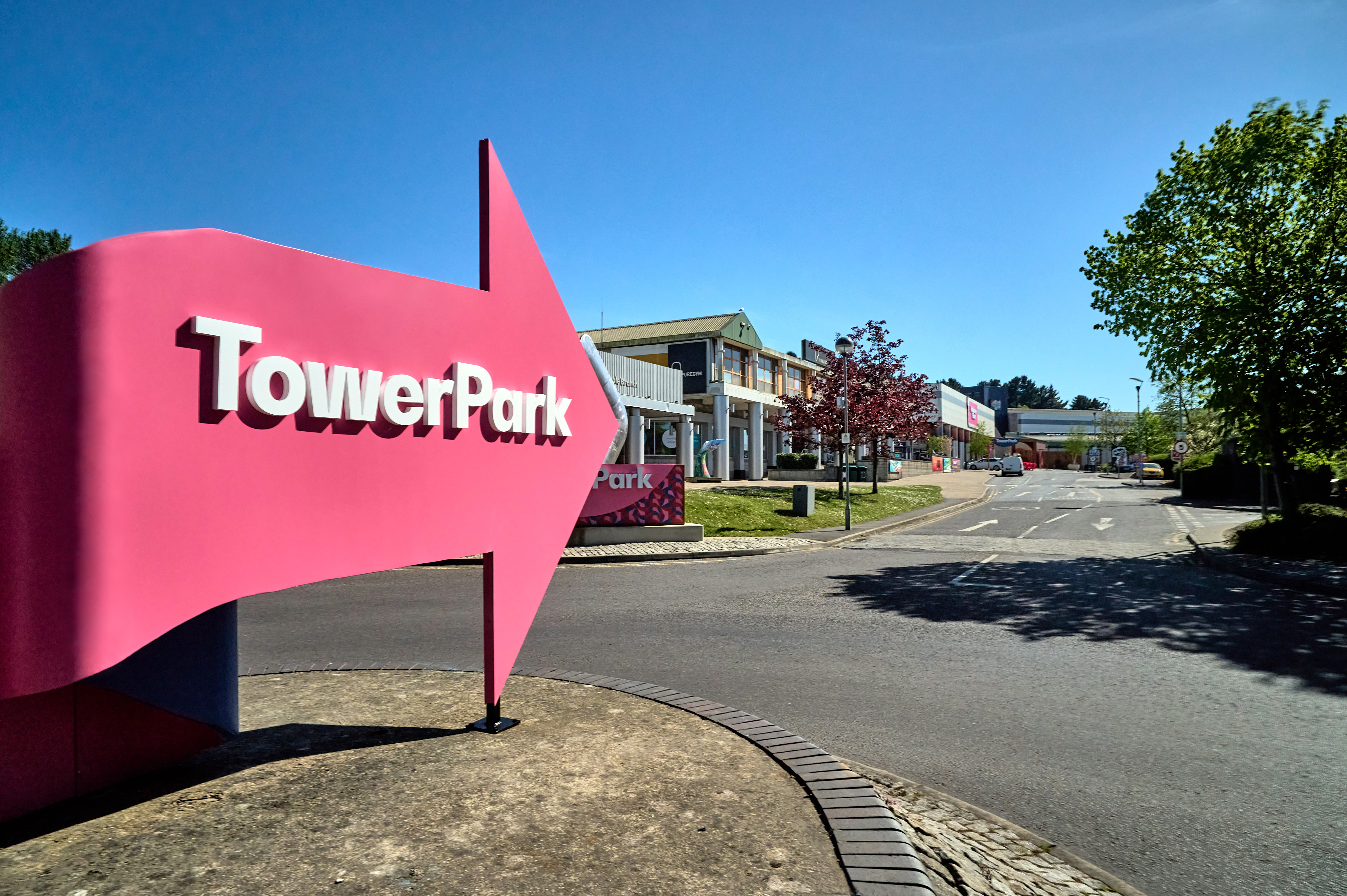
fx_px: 748
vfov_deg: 61.9
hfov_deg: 84.0
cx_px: 674
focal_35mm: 20
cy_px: 448
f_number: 16
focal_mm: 20
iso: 560
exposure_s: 1/2
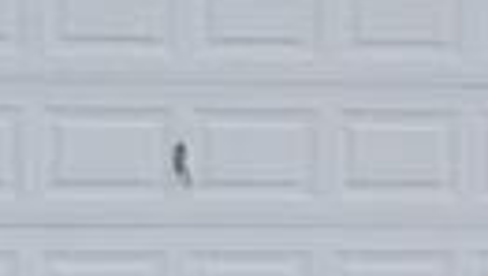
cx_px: -432
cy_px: -63
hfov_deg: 9.3
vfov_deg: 5.5
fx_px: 2850
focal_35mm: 220
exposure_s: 1/250
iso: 200
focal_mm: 18
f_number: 8
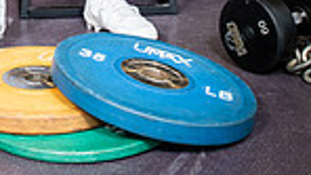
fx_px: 841
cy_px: -261
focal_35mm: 102
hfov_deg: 20.6
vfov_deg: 10.1
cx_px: 46
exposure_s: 1/250
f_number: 5.6
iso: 500
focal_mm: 32
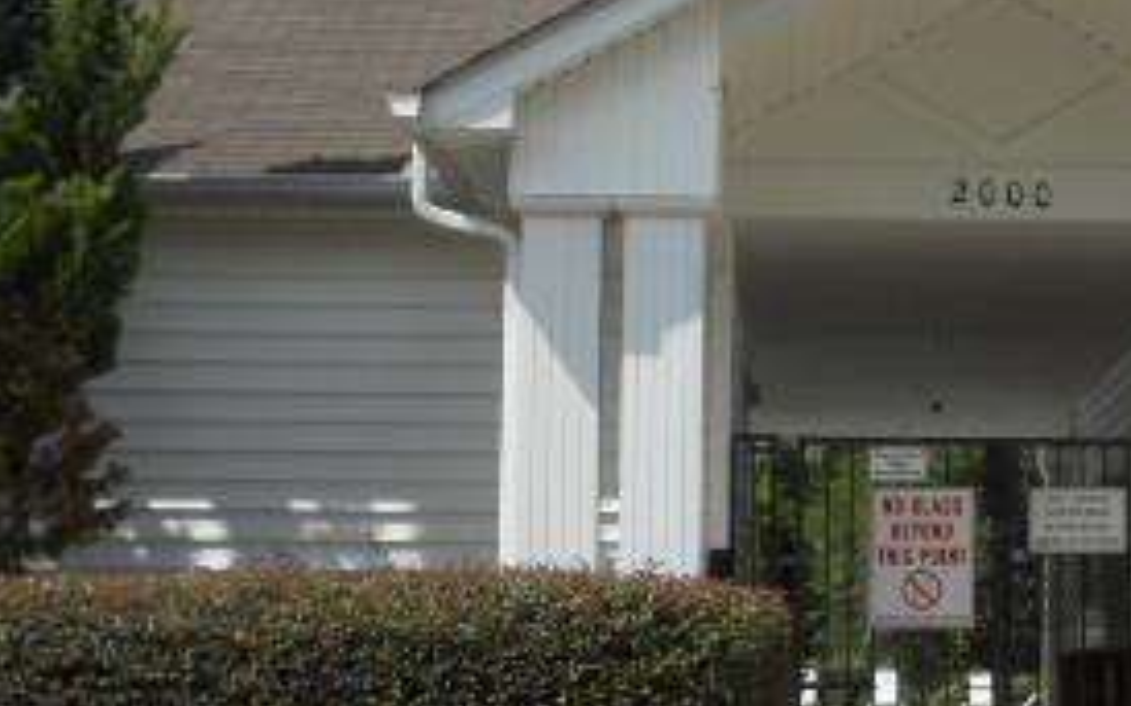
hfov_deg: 21.5
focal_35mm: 94
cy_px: 186
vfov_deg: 13.9
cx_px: 1053
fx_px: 2896
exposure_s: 1/1000
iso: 80
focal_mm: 6.9
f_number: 3.9
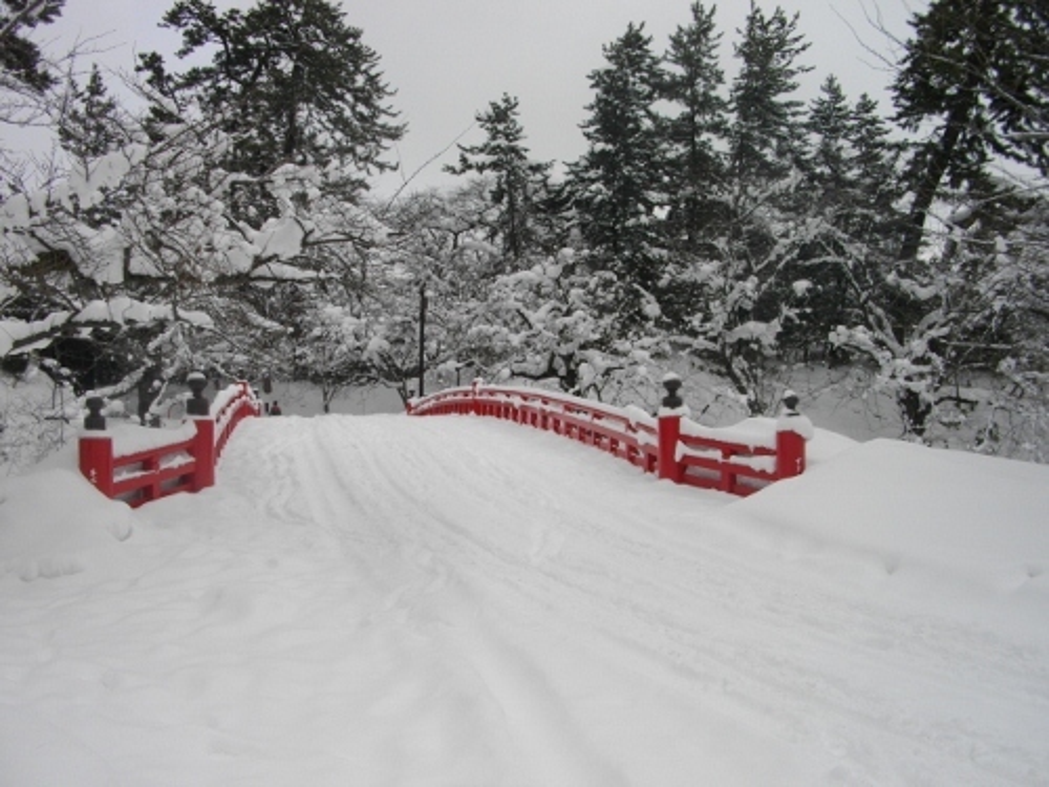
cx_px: 524
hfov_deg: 56.8
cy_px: 394
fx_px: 970
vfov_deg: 44.2
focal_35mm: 32
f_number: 5.5
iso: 100
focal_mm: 5.7
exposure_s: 1/500
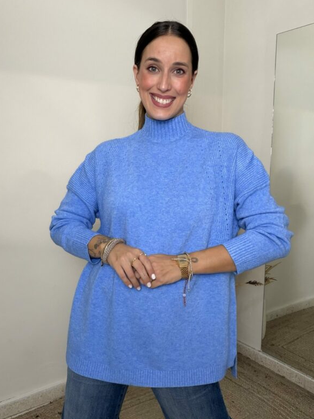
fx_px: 375
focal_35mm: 31
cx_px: 159
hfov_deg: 45.5
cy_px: 208
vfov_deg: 58.3
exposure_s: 1/50
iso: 125
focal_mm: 2.71
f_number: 1.9
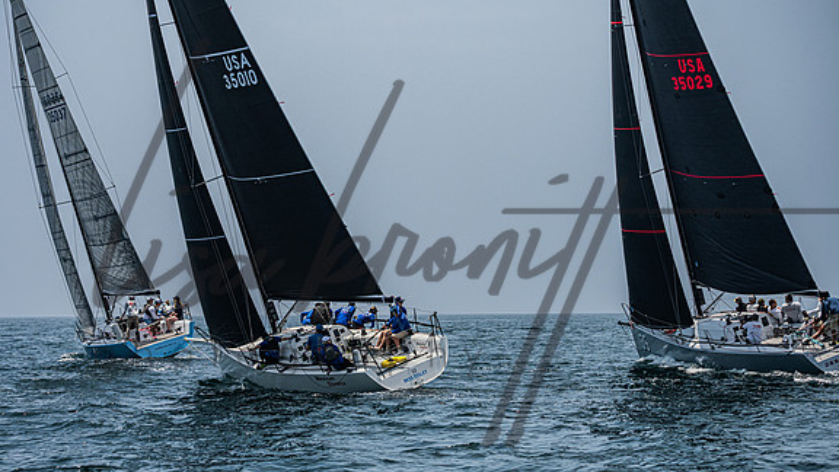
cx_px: 392
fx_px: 2536
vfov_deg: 10.6
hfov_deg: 18.8
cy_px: 258
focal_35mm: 114
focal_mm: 100
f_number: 6.3
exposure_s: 1/5000
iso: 400
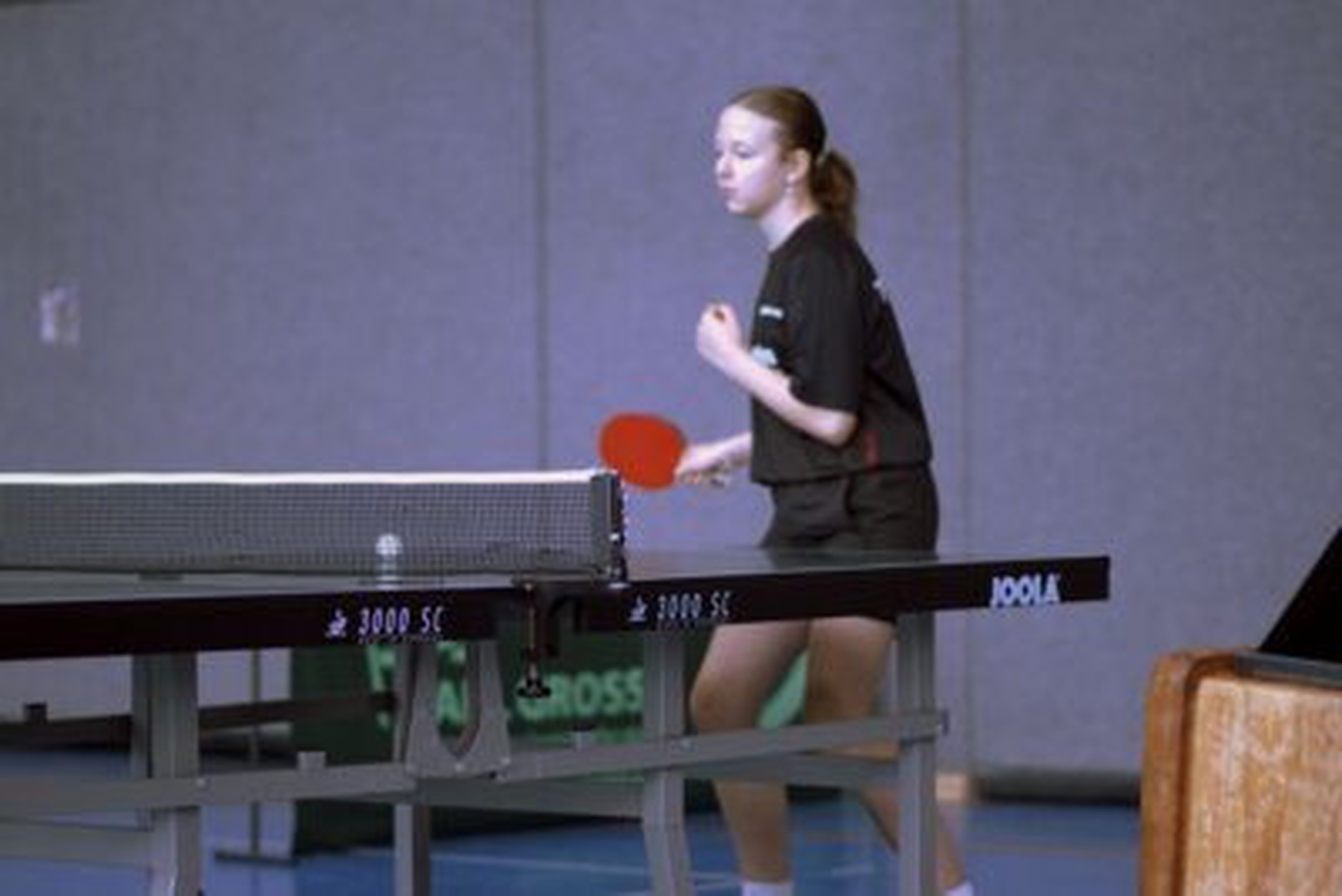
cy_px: 448
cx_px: 671
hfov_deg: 16.1
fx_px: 4754
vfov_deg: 10.8
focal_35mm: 128
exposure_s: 1/400
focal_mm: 85
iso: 900
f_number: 1.8
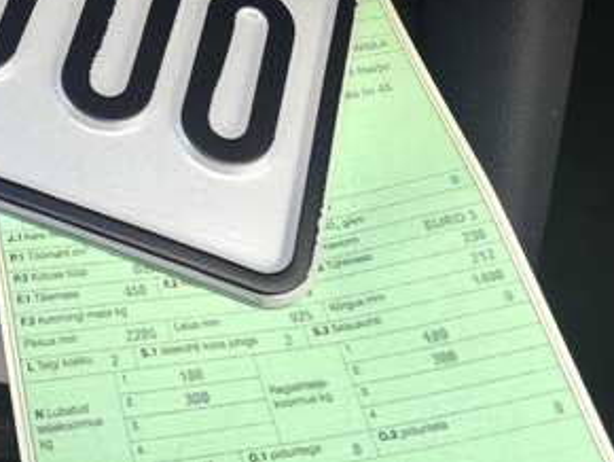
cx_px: -4
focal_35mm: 60
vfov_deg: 23.3
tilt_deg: -59.7
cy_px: -13
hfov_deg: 29.9
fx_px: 1065
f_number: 2.2
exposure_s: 1/110
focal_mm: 4.15
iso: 32
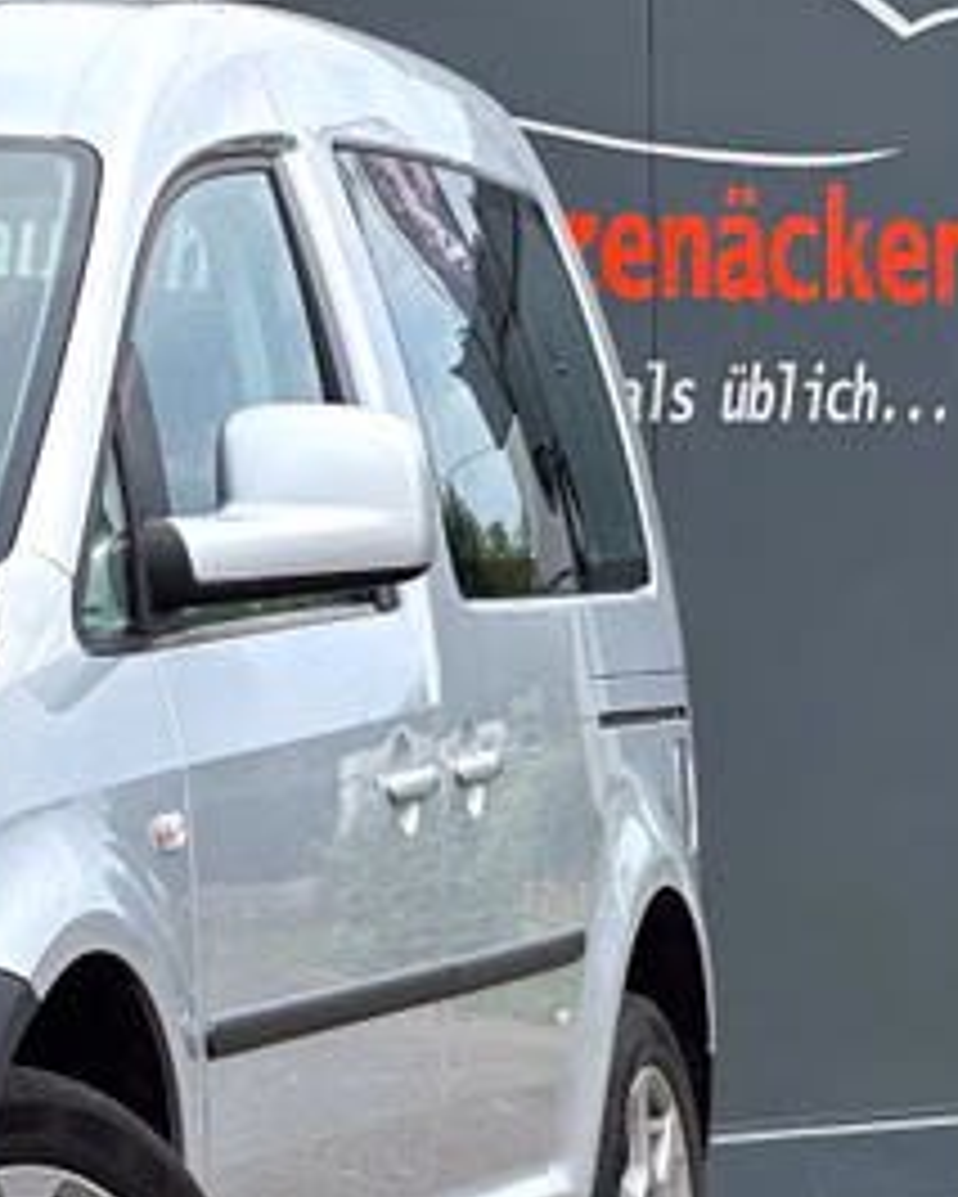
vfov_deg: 8.5
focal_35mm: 226
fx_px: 8005
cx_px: -711
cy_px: 900
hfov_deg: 6.7
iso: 32
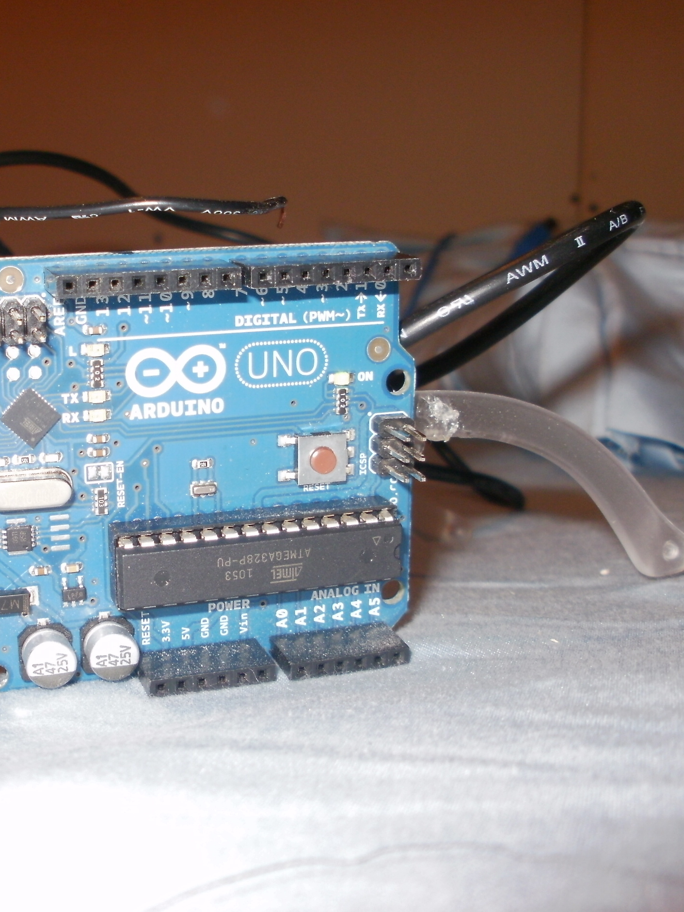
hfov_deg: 29.1
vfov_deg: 38.9
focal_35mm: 49
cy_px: 456
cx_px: 152
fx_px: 1291
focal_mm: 6.3
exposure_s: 1/30
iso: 125
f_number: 3.5
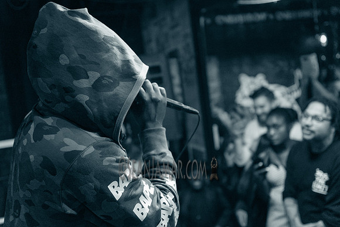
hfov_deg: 46.4
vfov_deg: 31.9
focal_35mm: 42
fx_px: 397
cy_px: 114
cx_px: 170
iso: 5000
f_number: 2.8
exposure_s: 1/250
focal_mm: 42
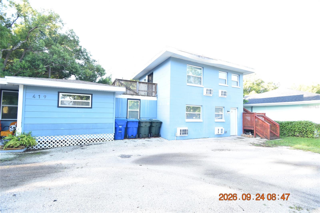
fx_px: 133
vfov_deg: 77.3
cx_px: 160
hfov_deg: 100.4
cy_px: 106
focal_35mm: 15
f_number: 5.6
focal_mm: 10
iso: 400
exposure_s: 1/125
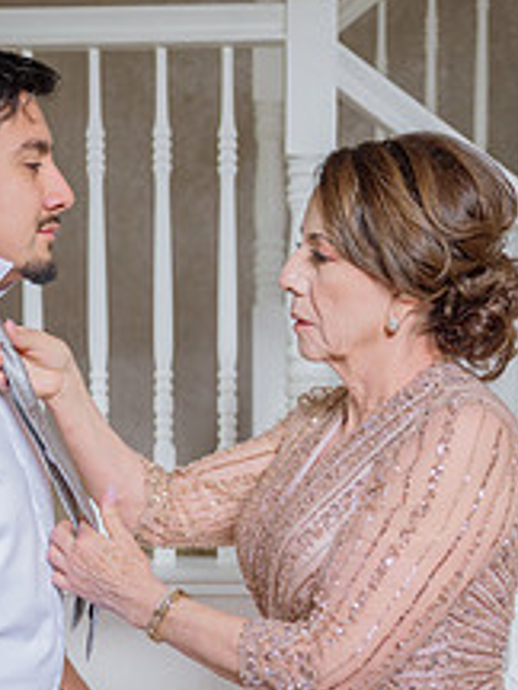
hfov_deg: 19.8
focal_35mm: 74
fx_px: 1476
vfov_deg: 25.9
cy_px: 549
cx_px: 130
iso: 800
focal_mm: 37
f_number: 2.8
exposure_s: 1/160
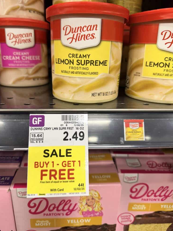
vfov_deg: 69.4
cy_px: 111
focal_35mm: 25
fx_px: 167
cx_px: 84
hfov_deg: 54.9
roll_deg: -1.5
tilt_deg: -20.7
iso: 160
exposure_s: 1/120
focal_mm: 6.76
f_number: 1.78
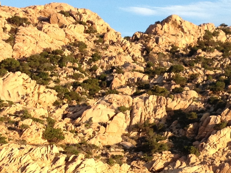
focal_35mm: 126
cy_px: 103
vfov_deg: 11.8
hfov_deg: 15.5
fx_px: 841
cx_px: 207
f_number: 2.4
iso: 64
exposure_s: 1/657
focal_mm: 4.28
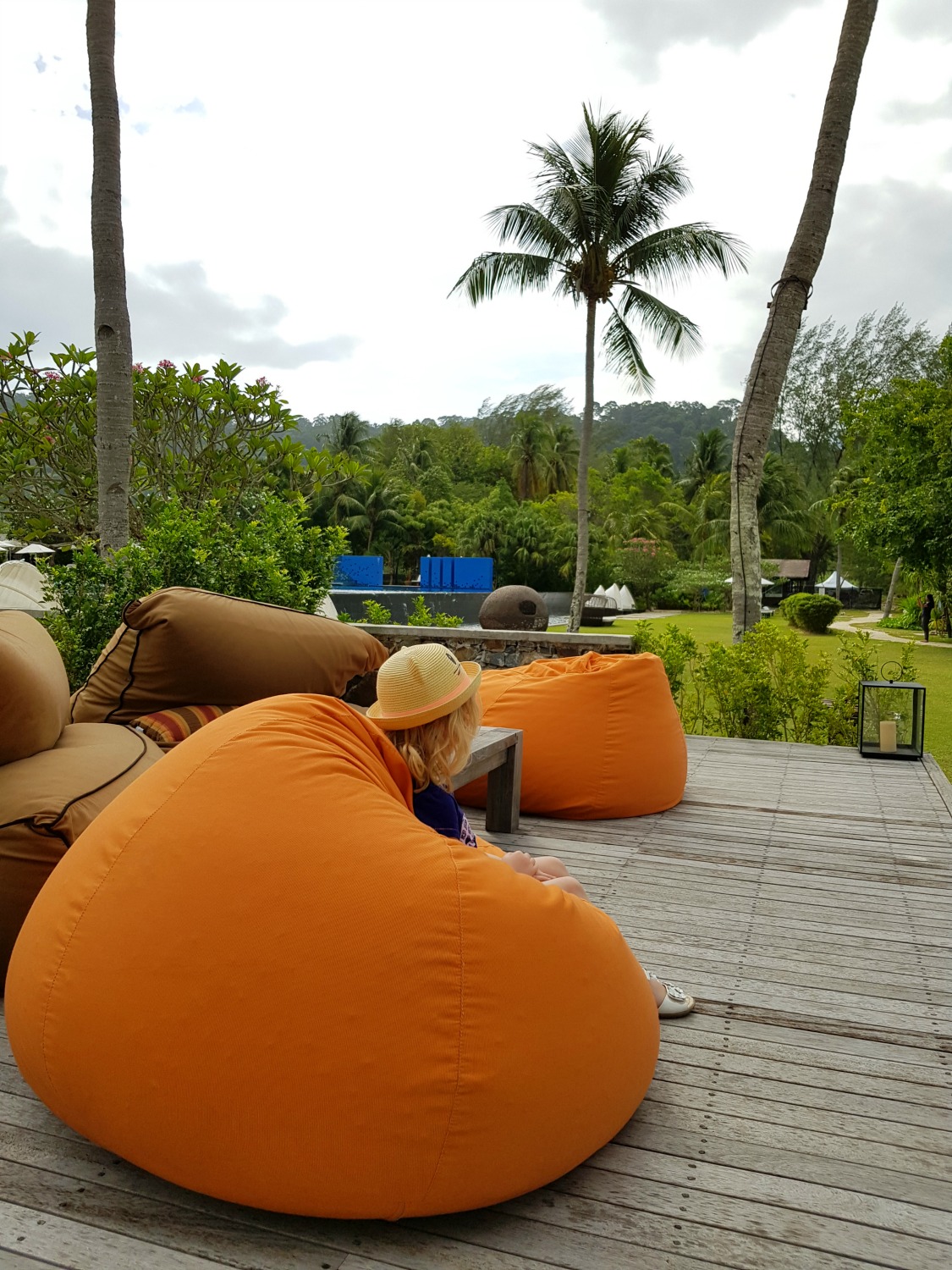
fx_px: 953
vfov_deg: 67.3
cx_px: 476
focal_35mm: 26
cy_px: 635
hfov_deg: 53.1
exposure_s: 1/2328
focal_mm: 4.2
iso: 40
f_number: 1.7
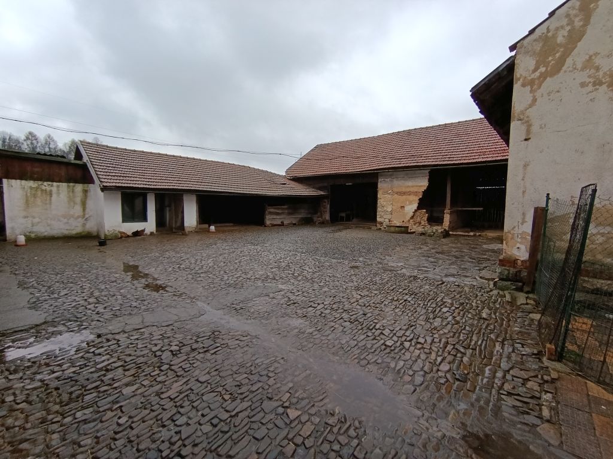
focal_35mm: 16
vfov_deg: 78.1
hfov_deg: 94.5
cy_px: 230
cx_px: 306
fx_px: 283
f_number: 2.2
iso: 50
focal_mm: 1.65
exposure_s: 1/244
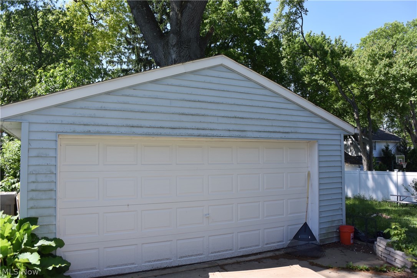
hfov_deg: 67.4
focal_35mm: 27
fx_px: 313
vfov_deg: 47.9
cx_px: 208
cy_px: 139
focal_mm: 10
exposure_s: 1/400
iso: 160
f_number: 4.5
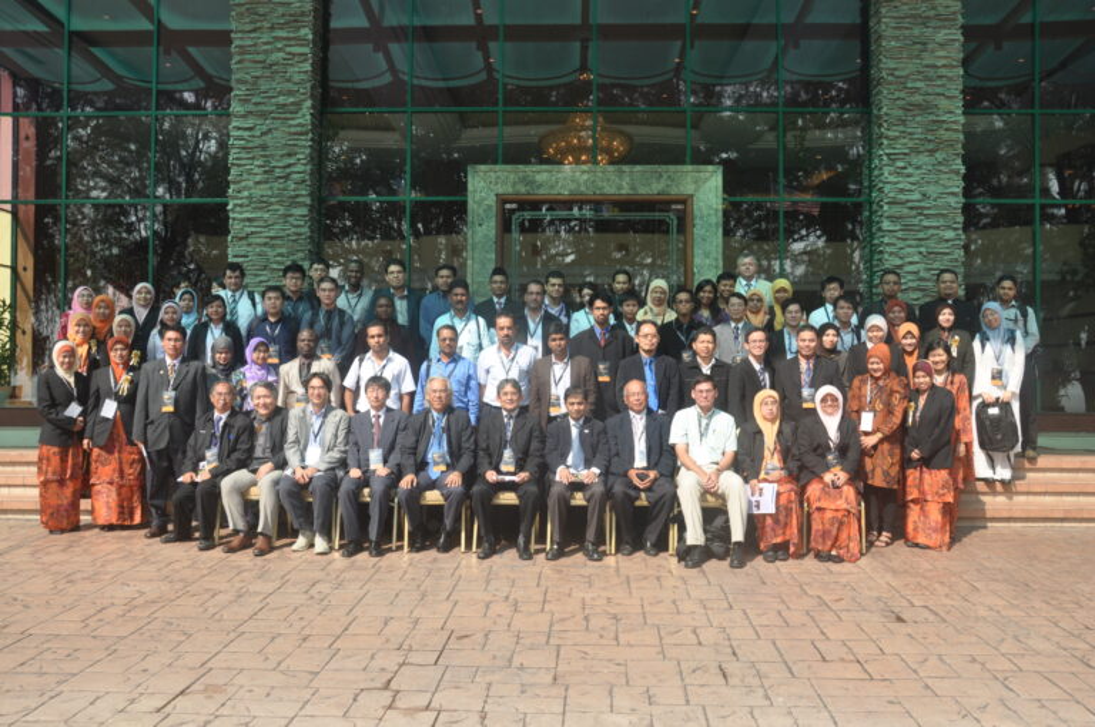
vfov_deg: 43.5
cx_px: 548
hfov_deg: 62.0
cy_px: 364
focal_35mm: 30
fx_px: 911
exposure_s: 1/200
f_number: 9
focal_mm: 20
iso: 200
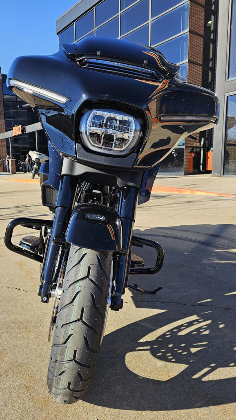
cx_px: 102
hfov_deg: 44.3
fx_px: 289
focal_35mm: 26
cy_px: 210
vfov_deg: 71.9
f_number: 1.7
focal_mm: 6.3
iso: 10
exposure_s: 1/296
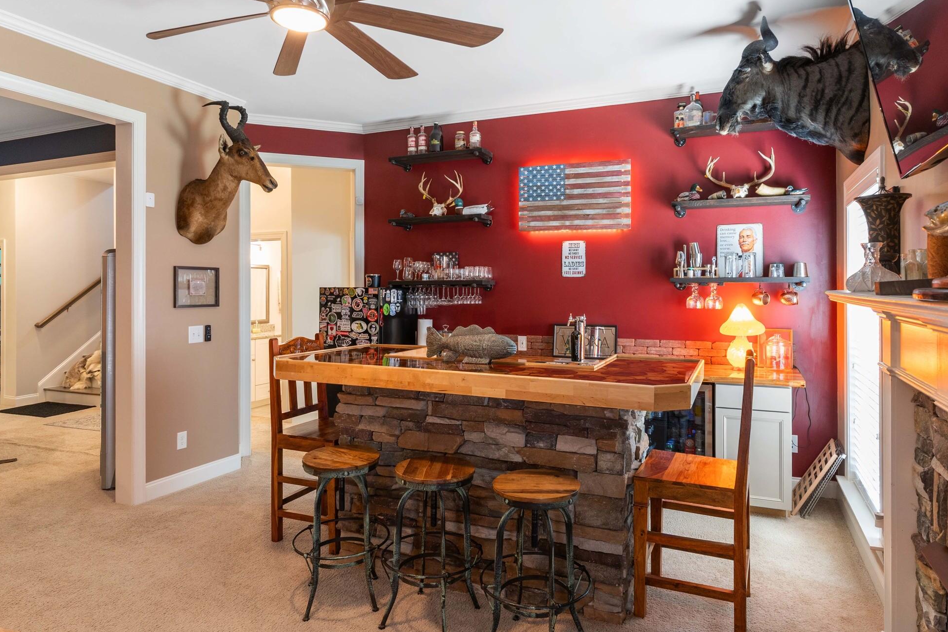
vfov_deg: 57.2
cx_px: 509
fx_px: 579
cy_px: 296
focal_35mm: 22
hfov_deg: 78.5
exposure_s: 1/3
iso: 320
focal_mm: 17
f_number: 8
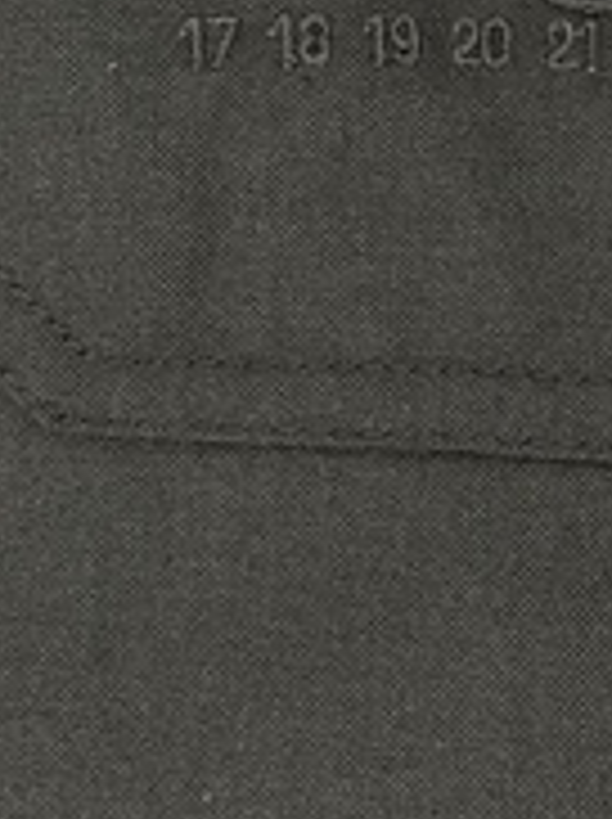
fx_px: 2410
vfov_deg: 18.1
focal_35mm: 102
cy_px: -216
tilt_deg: -85.6
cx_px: 490
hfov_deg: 14.4
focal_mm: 3
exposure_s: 1/60
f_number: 1.8
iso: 64
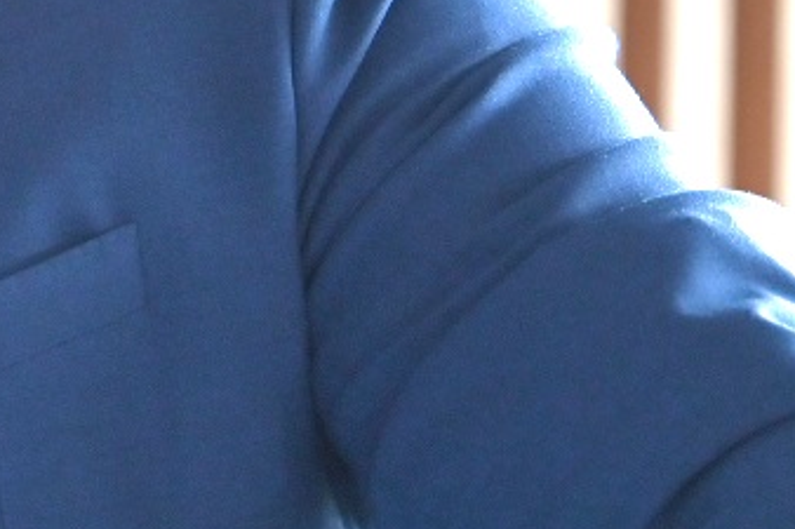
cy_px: -284
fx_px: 19048
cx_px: -494
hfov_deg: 2.4
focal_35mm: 863
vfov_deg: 1.6
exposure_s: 1/250
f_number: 2.8
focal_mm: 180
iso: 560
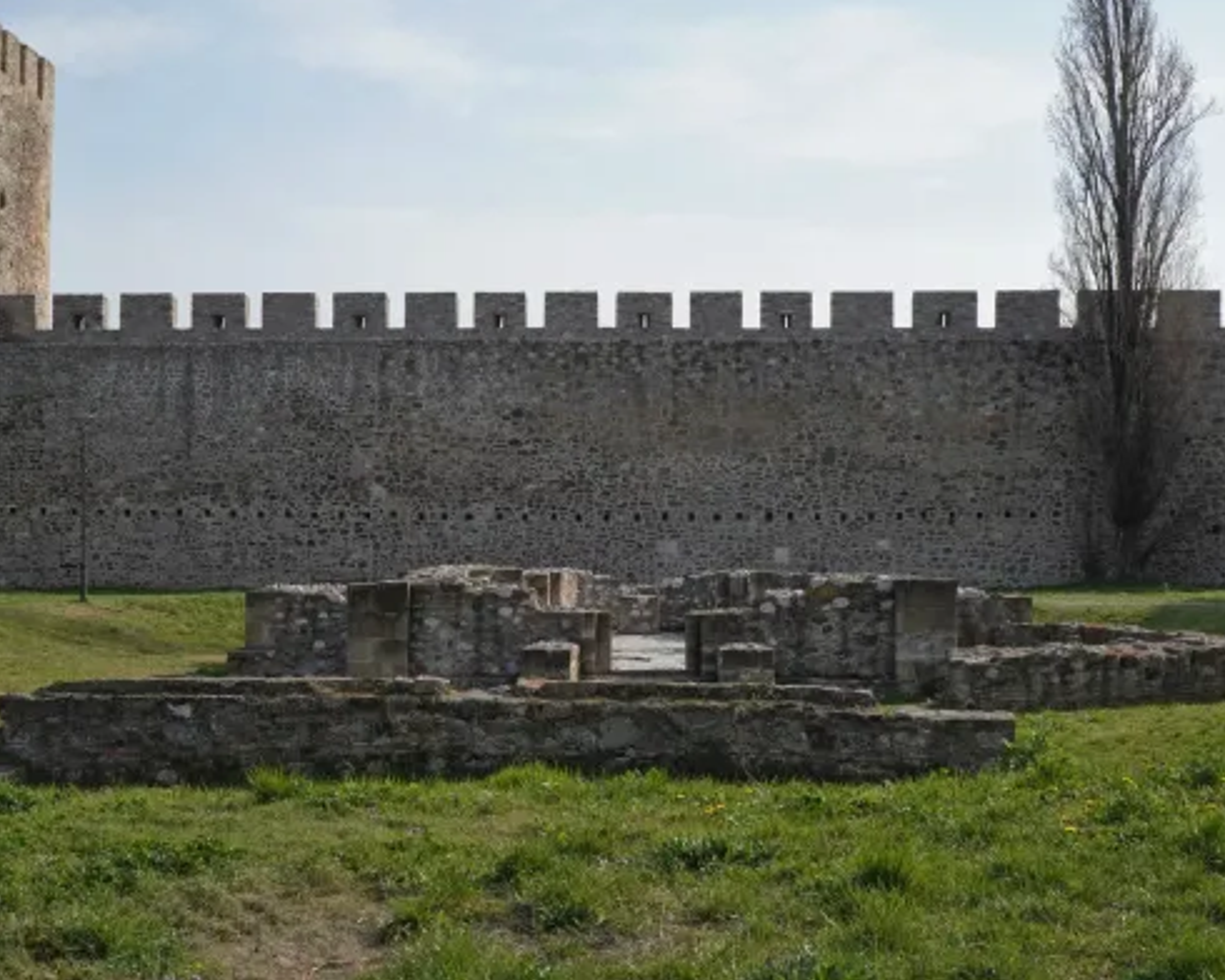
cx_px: 635
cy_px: 482
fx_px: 1689
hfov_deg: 39.9
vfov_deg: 32.4
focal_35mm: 47
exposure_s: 1/250
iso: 320
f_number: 14
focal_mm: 27
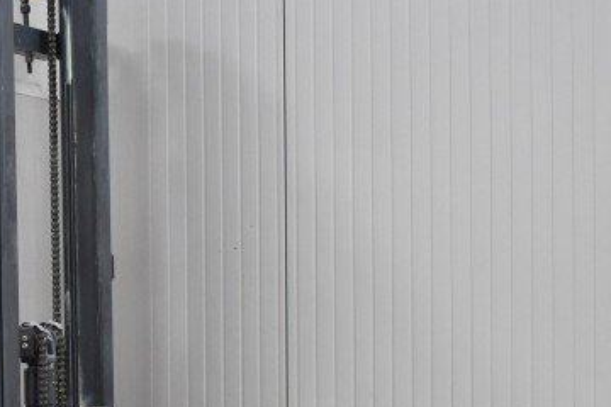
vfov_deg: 12.4
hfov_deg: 18.2
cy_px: 361
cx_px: 14
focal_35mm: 110
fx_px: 1867
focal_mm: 22
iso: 1250
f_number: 4.5
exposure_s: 1/40
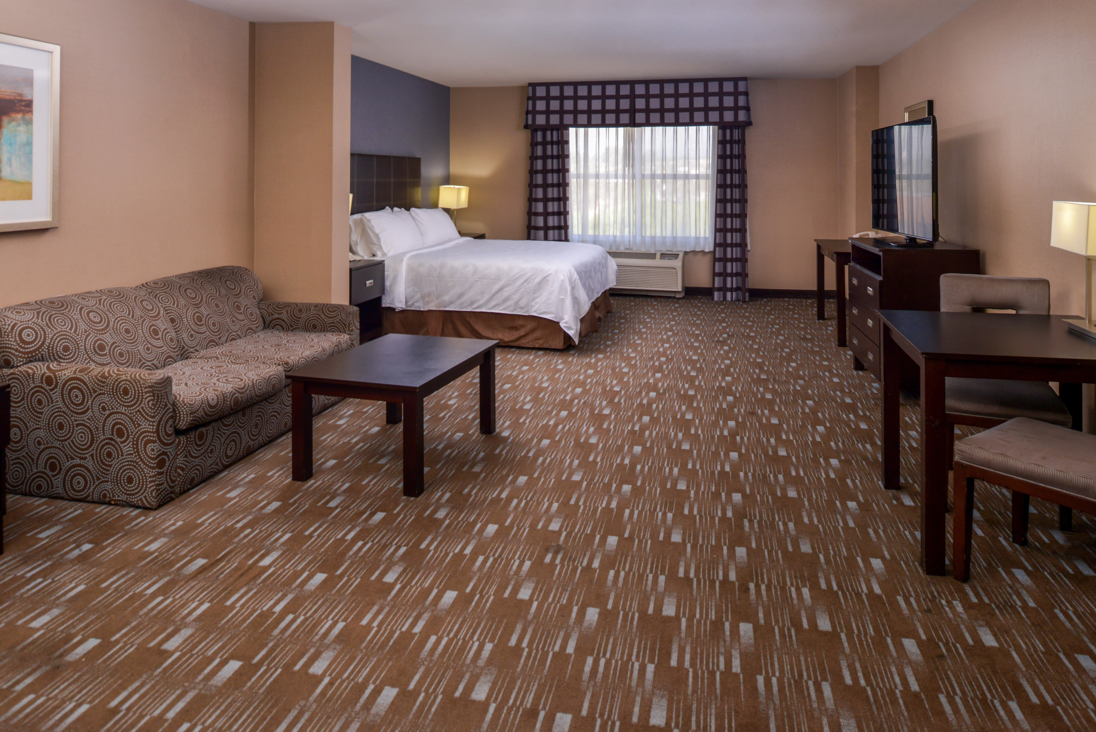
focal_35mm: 24
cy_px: 366
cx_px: 548
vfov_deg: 53.2
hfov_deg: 73.7
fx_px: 731
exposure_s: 1/40
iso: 640
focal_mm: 24
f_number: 9.5
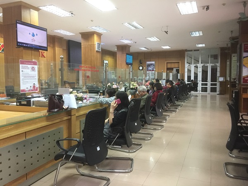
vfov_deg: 48.2
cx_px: 124
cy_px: 93
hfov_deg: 61.7
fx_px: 208
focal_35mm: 29
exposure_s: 1/17
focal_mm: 4.15
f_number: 2.2
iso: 160
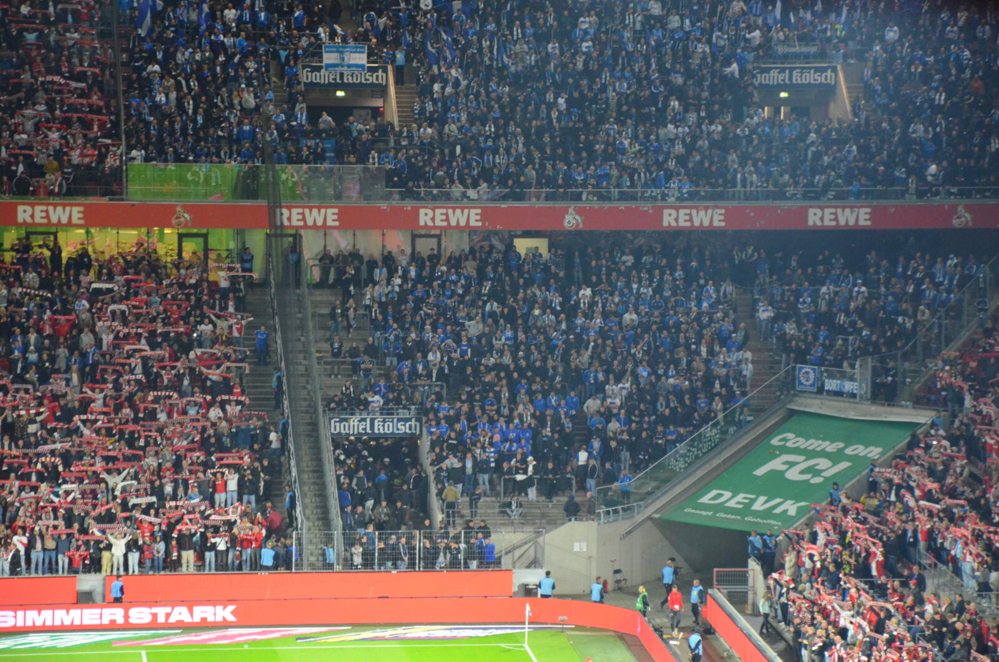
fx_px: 4362
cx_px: 500
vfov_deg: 8.7
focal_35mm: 158
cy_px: 331
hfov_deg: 13.1
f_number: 5.6
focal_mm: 105
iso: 3200
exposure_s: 1/125
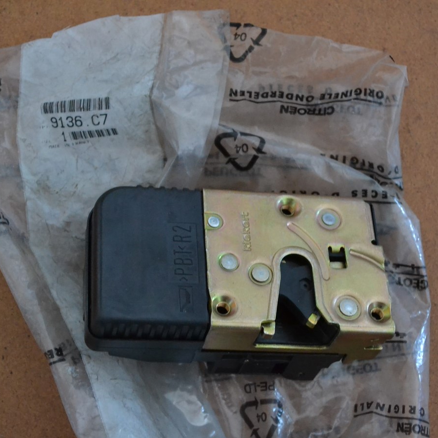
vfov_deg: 25.0
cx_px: 230
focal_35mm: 69
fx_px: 988
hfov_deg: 25.0
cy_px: 219
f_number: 5
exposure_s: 1/15
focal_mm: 36
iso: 3200
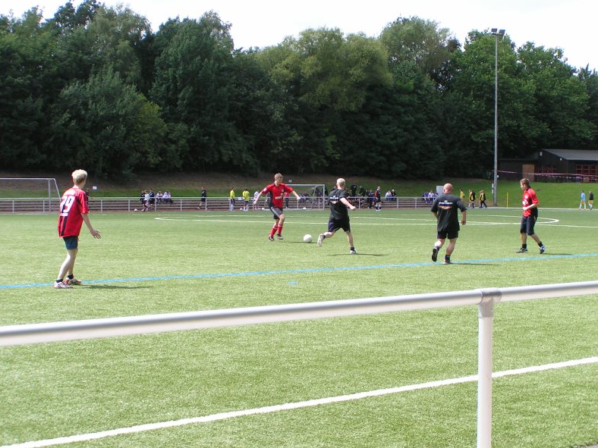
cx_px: 299
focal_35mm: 69
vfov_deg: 21.3
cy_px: 225
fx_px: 1192
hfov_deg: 28.2
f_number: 5.6
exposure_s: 1/200
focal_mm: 10.5
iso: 50
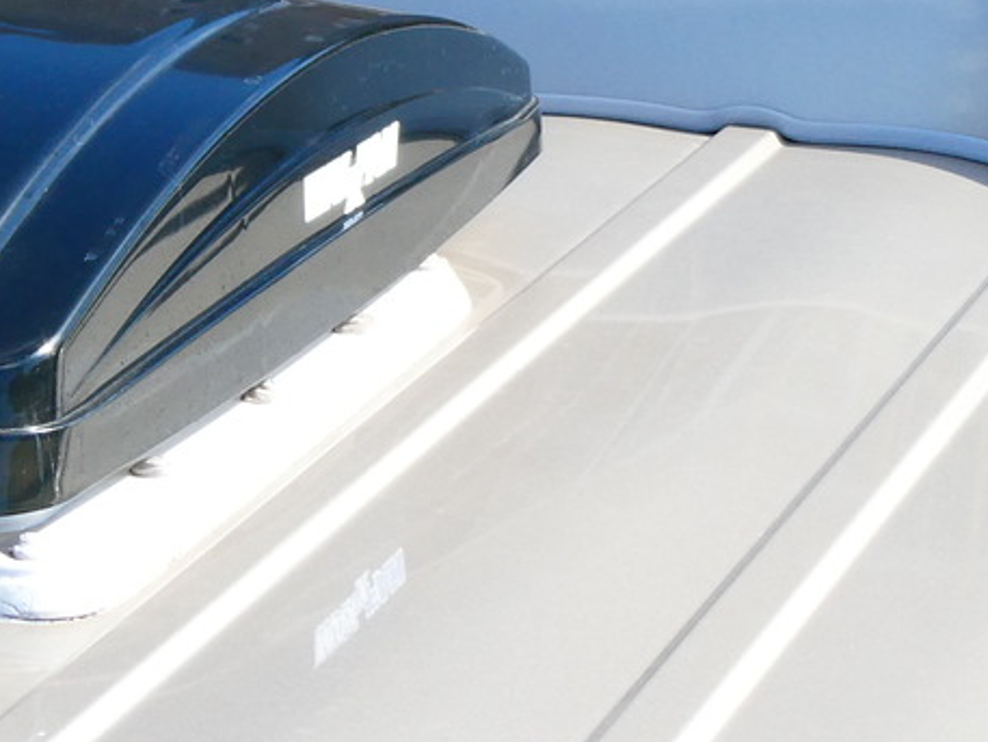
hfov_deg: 11.3
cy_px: -9
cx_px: 326
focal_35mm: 175
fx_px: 4996
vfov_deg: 8.4
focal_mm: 9
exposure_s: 1/400
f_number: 4.1
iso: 80
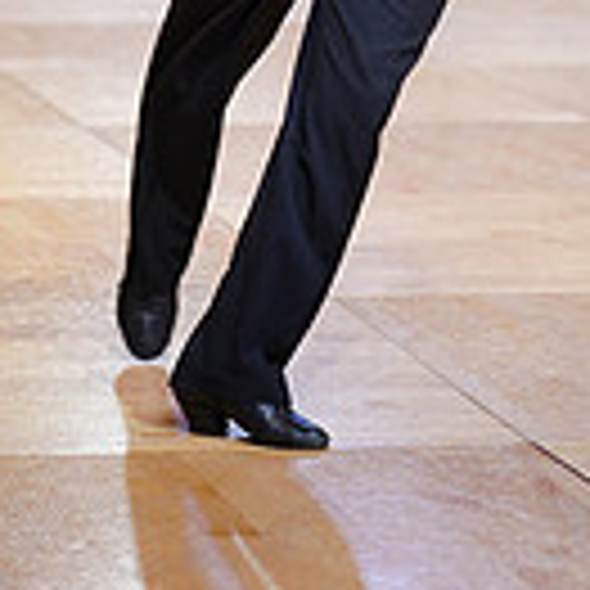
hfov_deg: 8.3
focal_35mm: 211
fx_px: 4069
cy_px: -239
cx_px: 29
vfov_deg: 8.2
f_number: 2
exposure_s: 1/400
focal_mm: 56
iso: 800
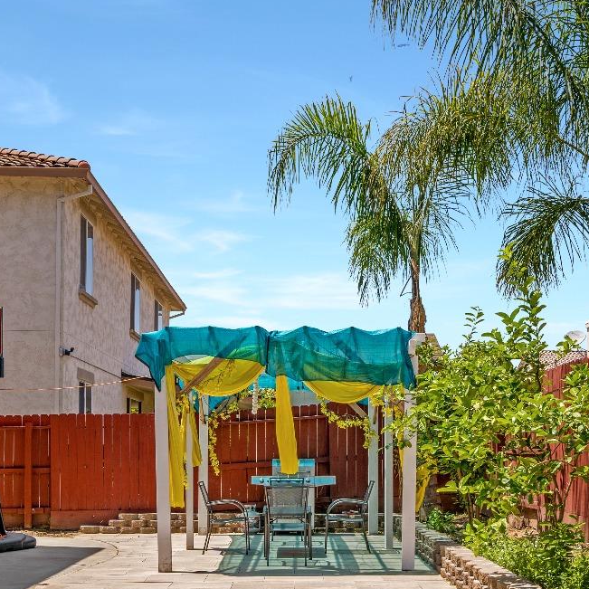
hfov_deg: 36.1
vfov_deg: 35.2
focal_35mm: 47
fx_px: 905
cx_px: 294
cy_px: 447
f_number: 10
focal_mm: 24
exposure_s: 1/160
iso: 100
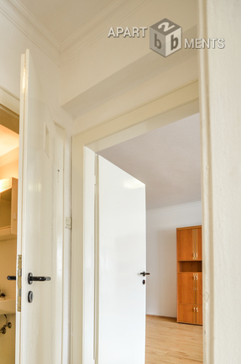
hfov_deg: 52.7
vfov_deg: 71.0
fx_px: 232
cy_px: 273
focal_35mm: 23
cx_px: 63
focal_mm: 10
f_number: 3.5
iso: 180
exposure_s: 1/30
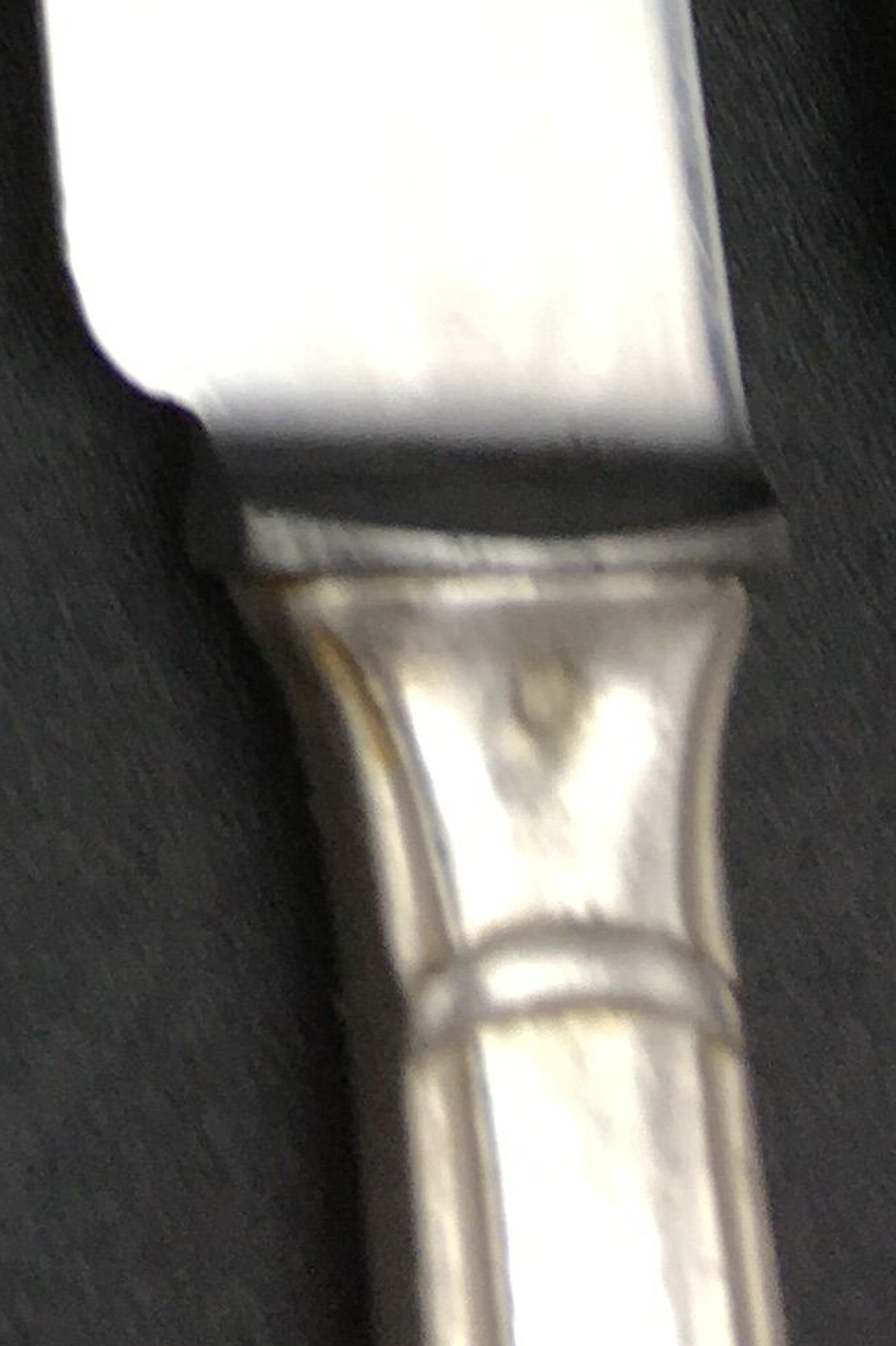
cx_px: -1165
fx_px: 4705
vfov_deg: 13.6
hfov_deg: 9.7
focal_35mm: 126
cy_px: -1430
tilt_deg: -70.8
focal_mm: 4.15
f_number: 2.2
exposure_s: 1/125
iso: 25
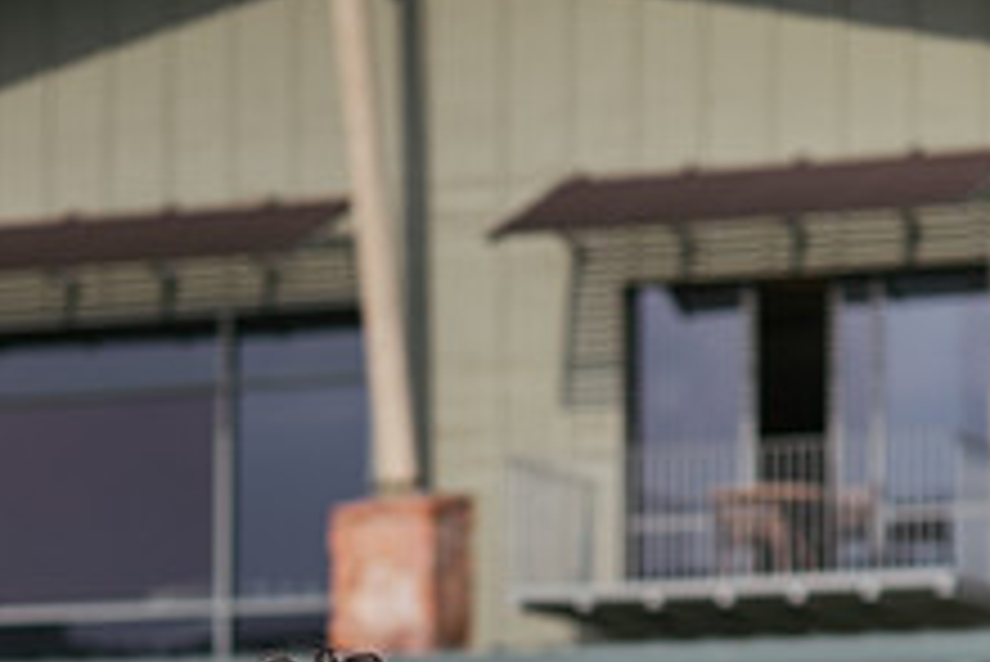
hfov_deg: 11.8
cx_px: 454
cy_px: 860
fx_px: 4788
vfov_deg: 7.8
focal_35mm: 174
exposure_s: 1/8000
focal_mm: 85
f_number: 2.2
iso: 160
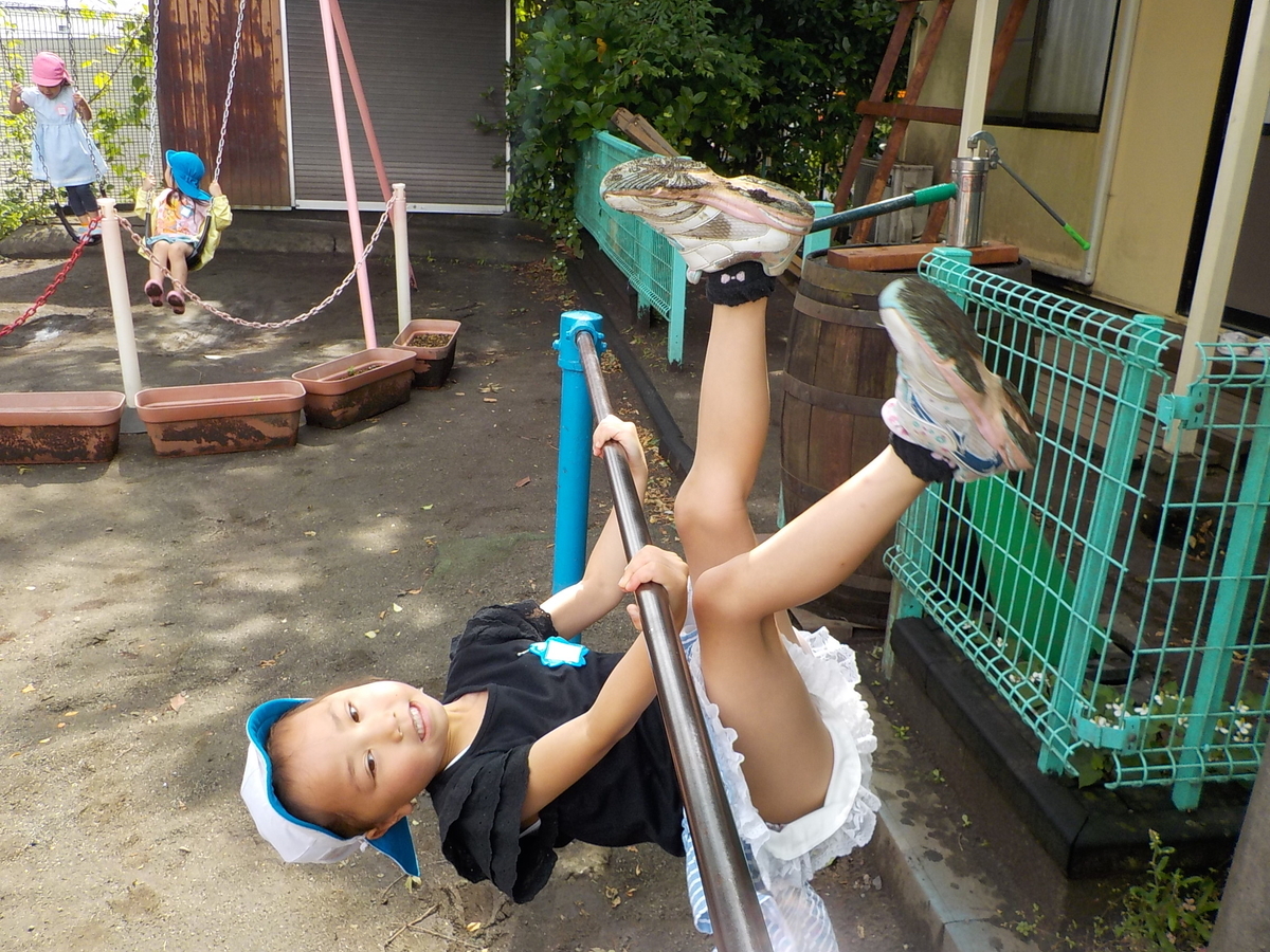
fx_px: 1101
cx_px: 635
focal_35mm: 30
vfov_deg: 46.8
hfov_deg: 60.0
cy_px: 476
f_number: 3.3
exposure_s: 1/250
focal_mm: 4.1
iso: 125
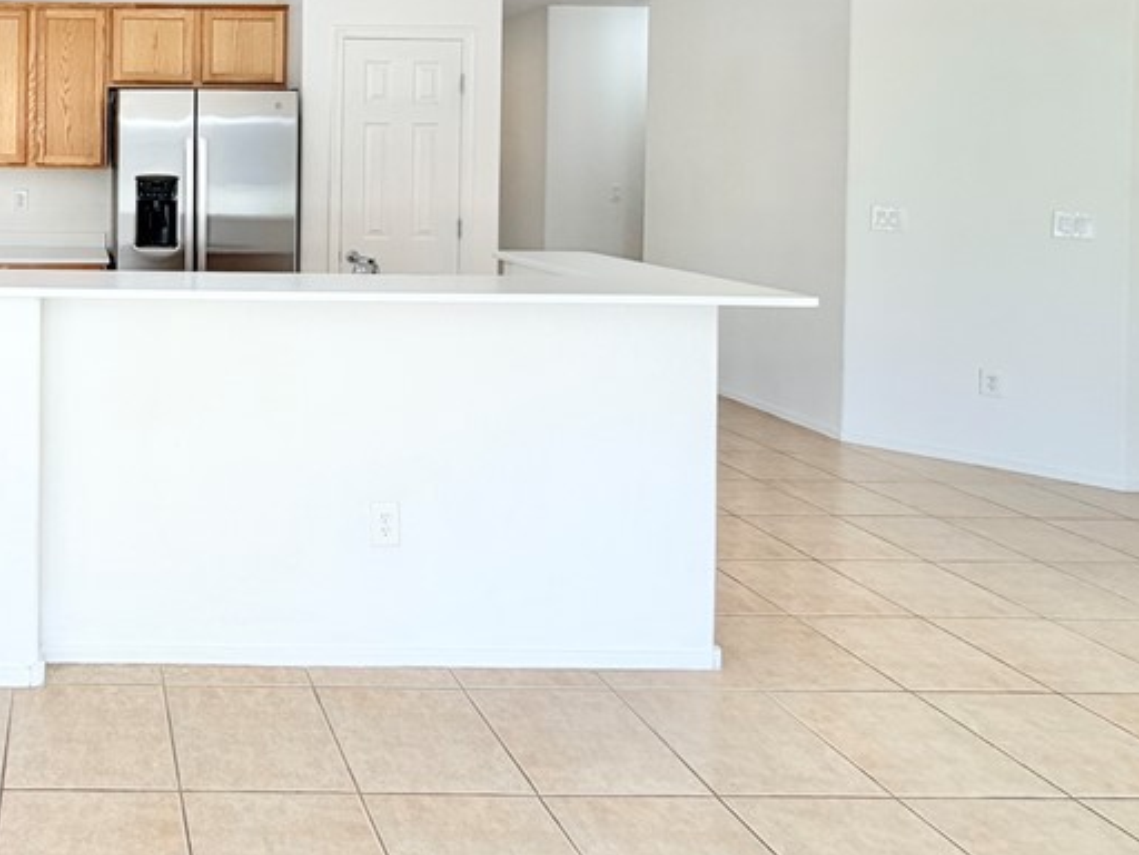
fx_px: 921
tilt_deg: -0.8
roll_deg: -0.1
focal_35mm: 28
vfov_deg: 46.9
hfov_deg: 54.0
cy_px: 163
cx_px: 82
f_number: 2.2
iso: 50
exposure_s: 1/120
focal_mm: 2.22
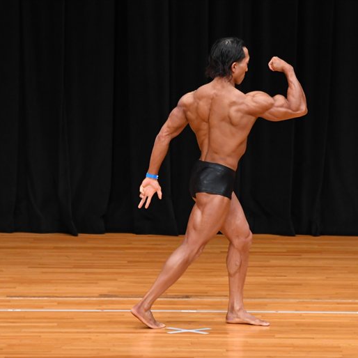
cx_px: 224
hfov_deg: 5.1
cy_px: 179
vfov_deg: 5.1
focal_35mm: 346
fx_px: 4048
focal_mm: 180
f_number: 5.6
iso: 3200
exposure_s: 1/400
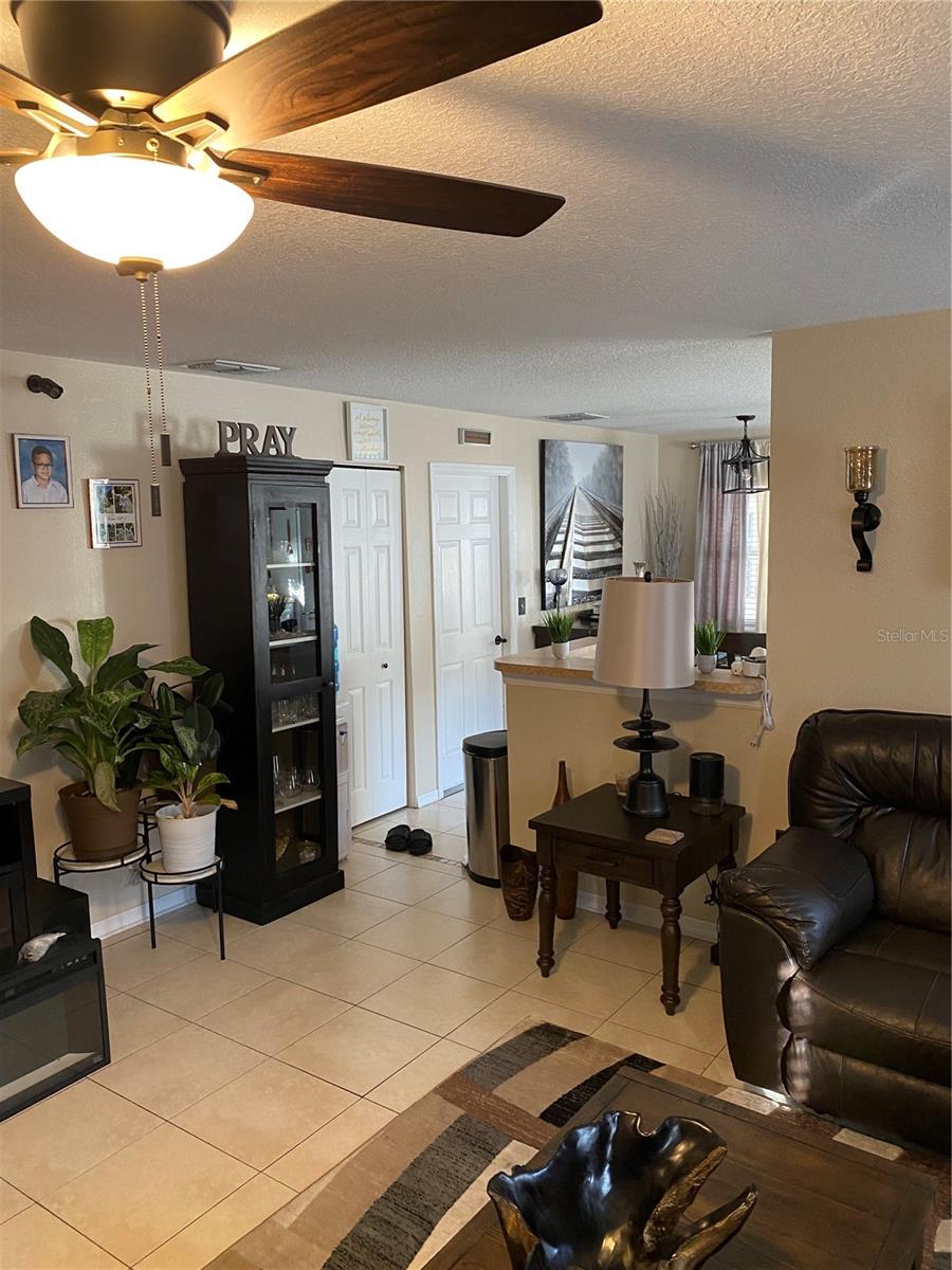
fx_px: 953
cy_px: 635
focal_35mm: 26
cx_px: 476
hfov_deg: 53.1
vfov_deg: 67.3
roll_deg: +0.7
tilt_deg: -6.9
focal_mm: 4.25
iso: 320
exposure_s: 1/60
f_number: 1.8
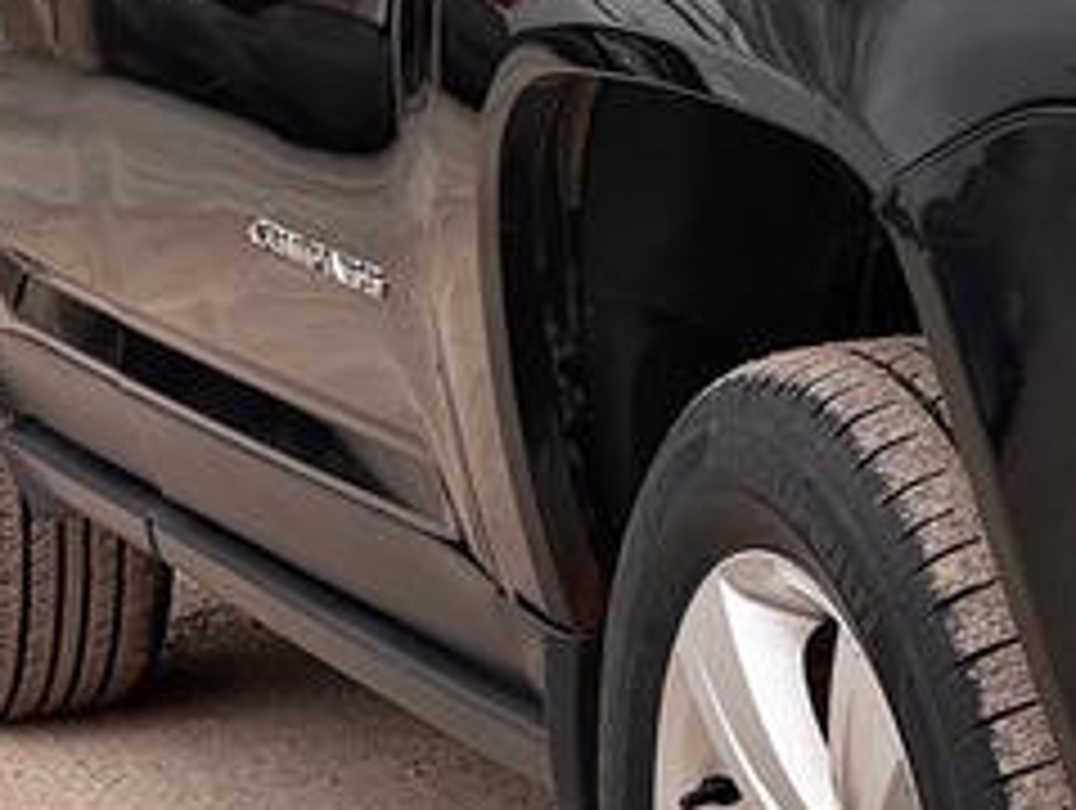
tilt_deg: -8.3
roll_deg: +0.8
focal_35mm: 139
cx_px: 1963
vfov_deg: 10.7
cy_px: 472
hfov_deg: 12.8
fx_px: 4327
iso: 50
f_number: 1.6
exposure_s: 1/1126
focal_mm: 5.96
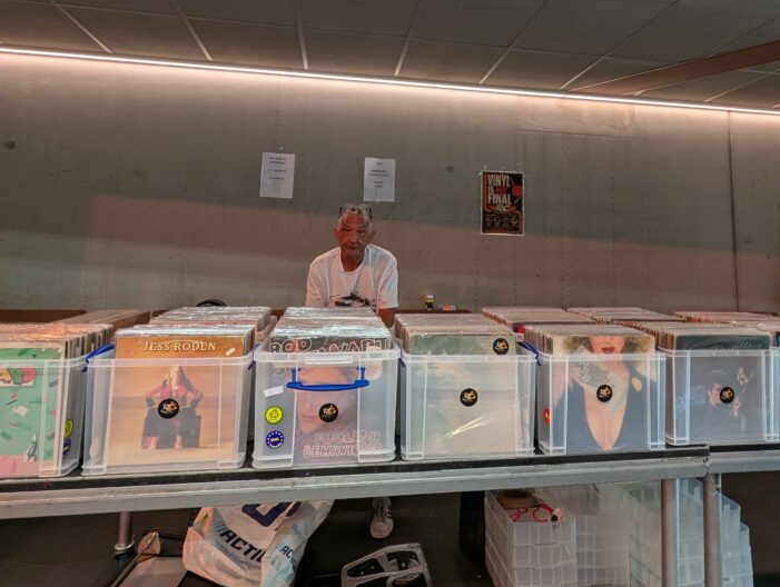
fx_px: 429
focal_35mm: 19
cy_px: 225
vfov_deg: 67.9
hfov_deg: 84.4
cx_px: 418
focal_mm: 1.95
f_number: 2.2
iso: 107
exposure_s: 1/23.2
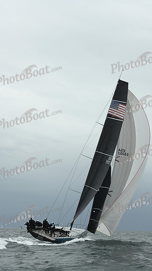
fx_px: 531
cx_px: 86
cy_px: 136
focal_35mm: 74
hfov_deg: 16.3
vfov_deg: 28.6
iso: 400
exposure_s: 1/800
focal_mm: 70
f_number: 8
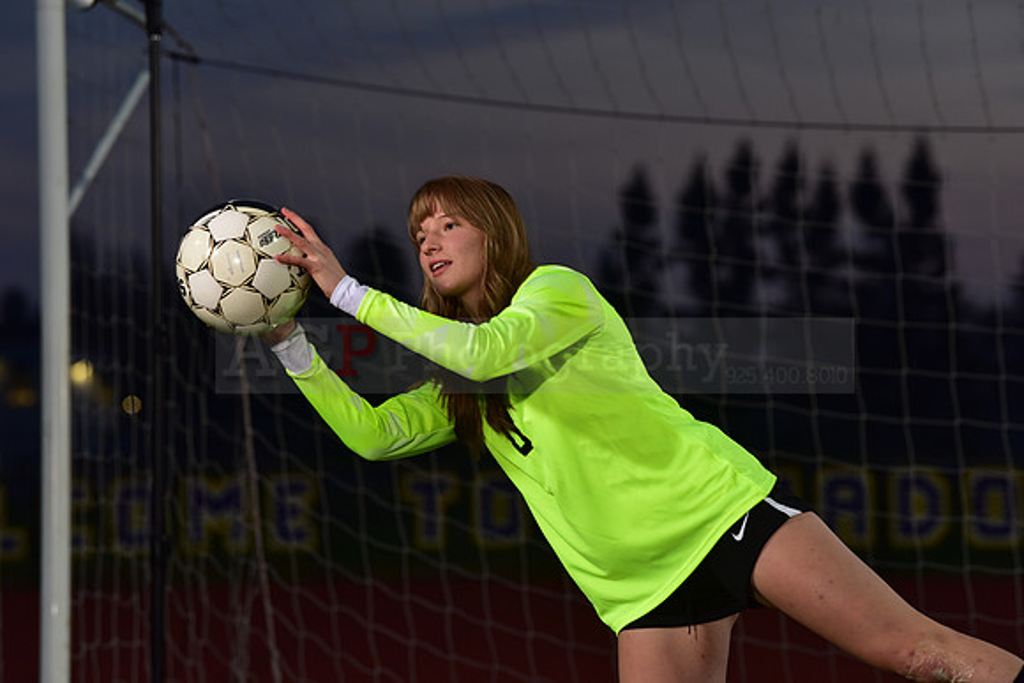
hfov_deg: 12.8
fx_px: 4552
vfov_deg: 8.6
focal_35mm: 160
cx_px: 512
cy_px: 342
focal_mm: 160
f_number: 5
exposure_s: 1/160
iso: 500
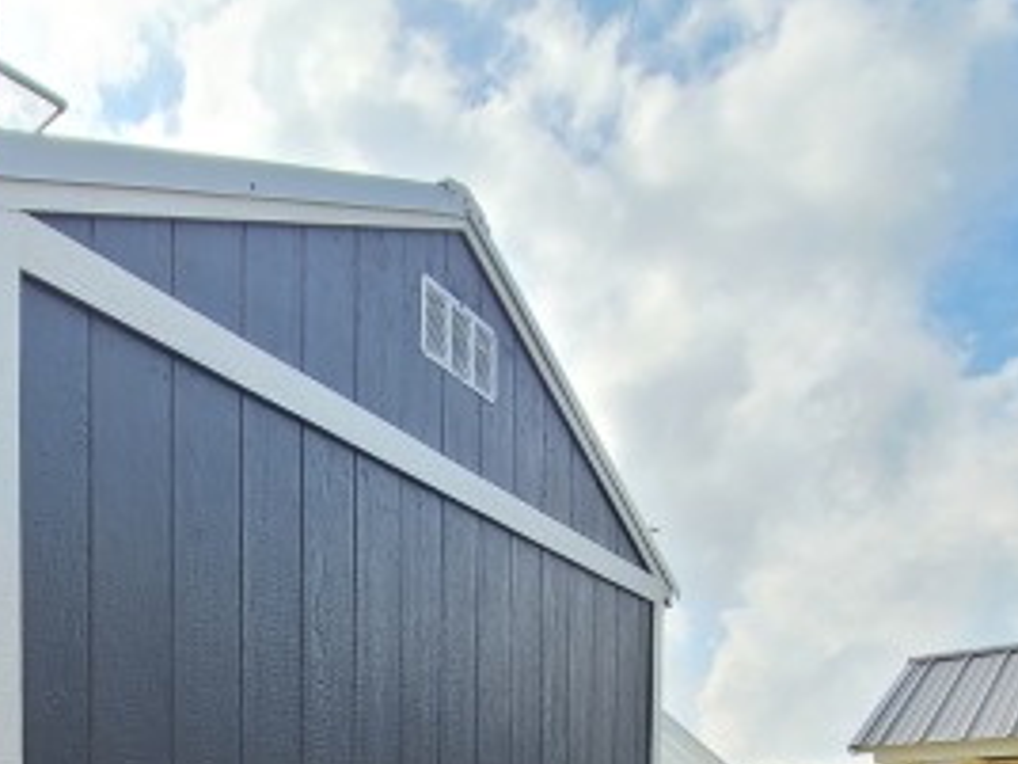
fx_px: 912
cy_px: 905
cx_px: 186
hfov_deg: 53.9
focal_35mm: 31
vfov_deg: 36.0
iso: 50
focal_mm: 2.2
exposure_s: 1/827
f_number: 2.2
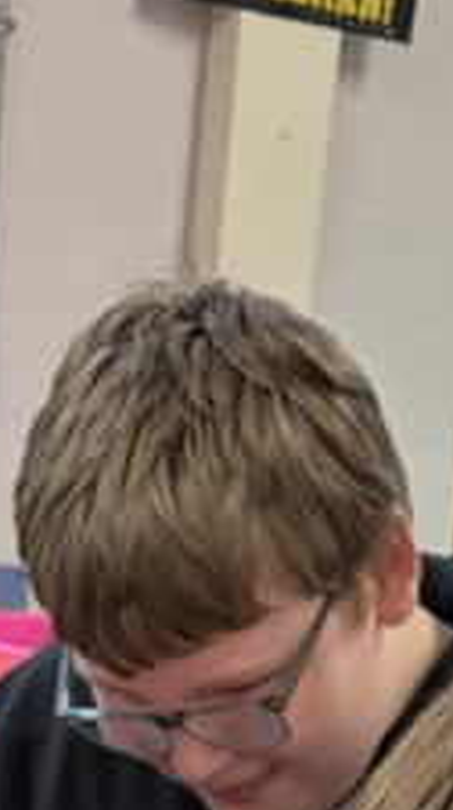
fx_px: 2764
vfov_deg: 15.1
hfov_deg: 9.3
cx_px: 356
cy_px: 1292
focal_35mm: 129
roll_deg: -6.8
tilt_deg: -18.4
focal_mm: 5.96
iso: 125
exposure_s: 1/80
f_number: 1.6
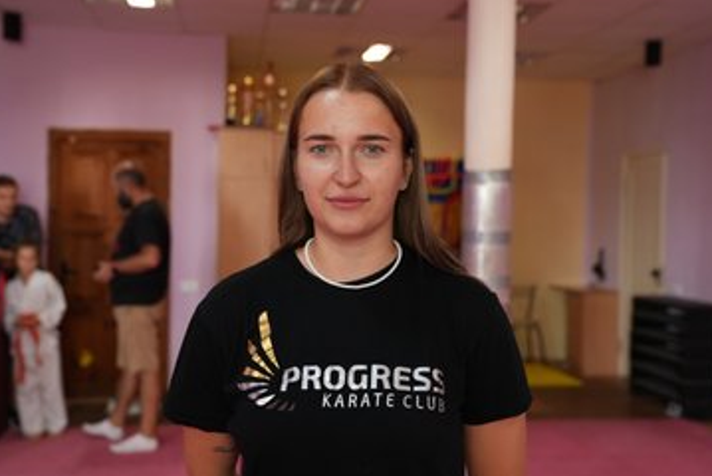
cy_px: 247
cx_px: 341
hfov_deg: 40.3
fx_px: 970
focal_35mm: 49
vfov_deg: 27.6
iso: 800
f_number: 4
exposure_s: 1/50
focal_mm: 44
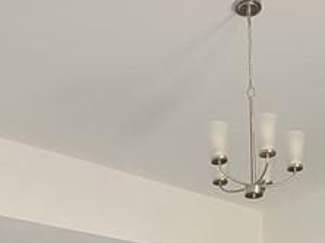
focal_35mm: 60
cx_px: 255
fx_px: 563
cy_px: 486
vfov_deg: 17.5
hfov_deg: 31.5
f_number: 2.2
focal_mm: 2.2
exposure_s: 1/60
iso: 200
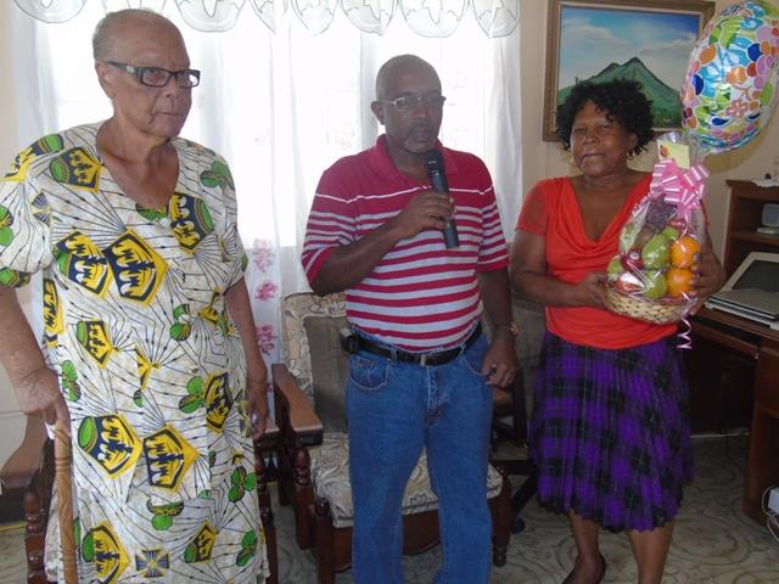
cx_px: 390
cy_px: 292
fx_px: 653
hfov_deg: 61.7
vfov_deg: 48.2
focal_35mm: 29
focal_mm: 5.2
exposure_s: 1/40
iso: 400
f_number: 3.6
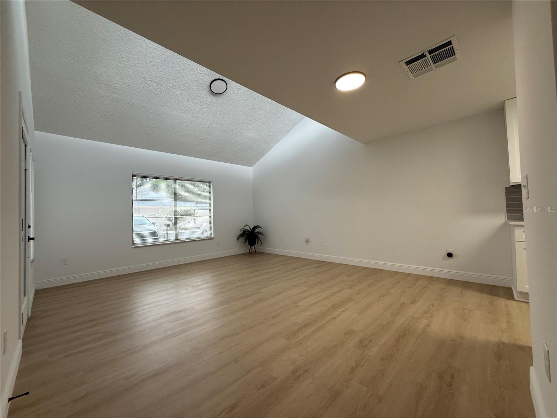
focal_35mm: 14
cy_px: 209
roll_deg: +1.4
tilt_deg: +2.0
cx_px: 278
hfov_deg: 102.1
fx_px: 225
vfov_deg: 85.7
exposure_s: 1/120
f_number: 2.2
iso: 125
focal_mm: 2.22
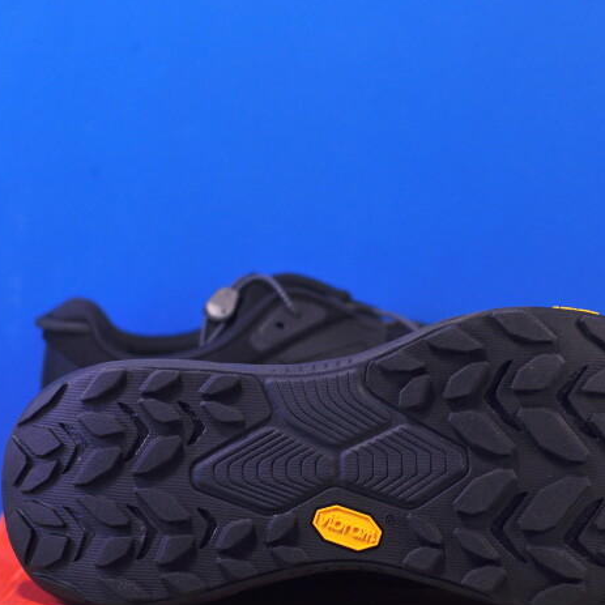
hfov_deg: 15.8
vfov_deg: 15.8
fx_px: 2175
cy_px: 342
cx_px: 378
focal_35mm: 110
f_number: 2.5
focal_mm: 50
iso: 250
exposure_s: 1/320
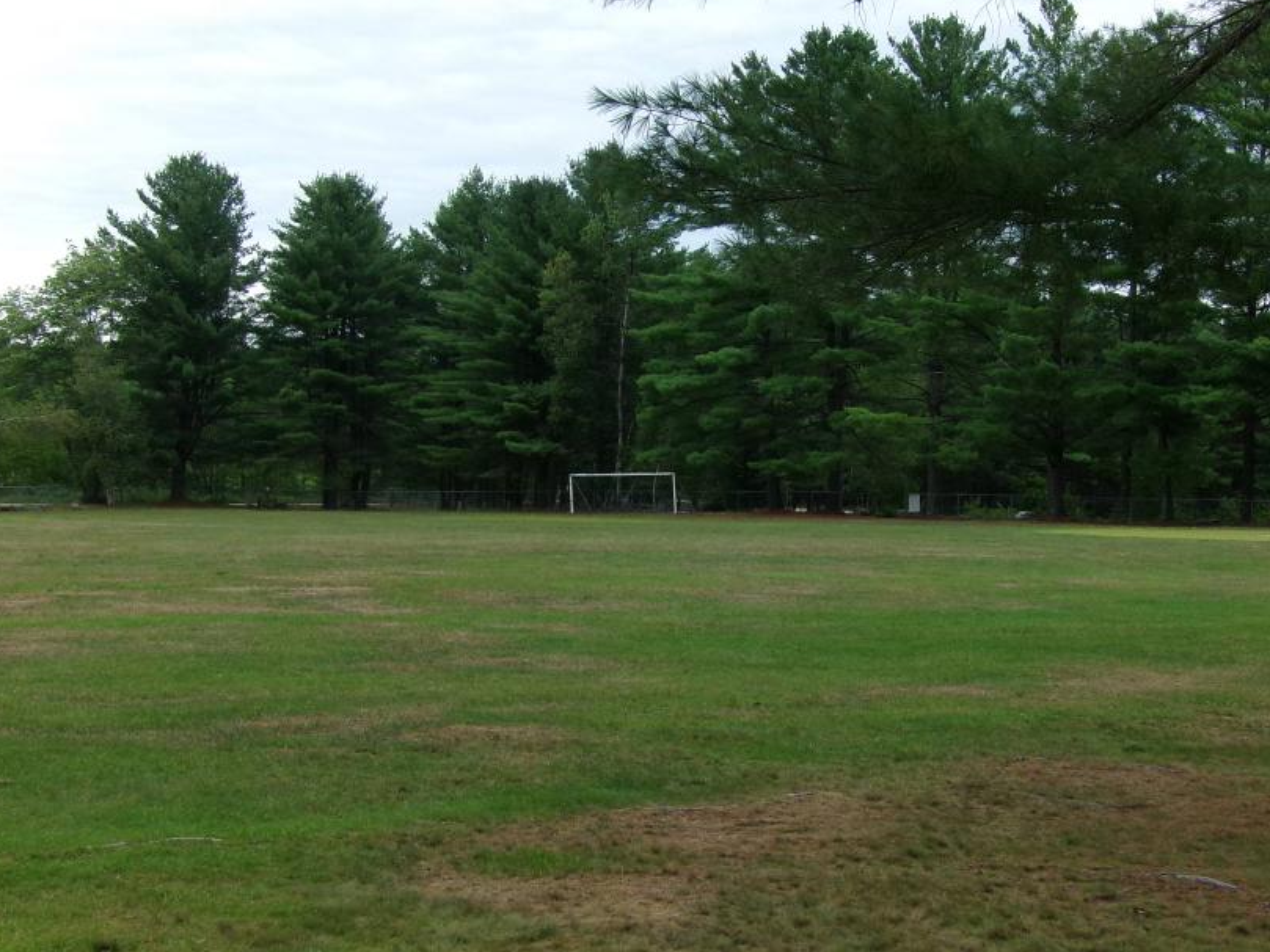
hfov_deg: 31.2
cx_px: 694
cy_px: 402
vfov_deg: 23.6
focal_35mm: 62
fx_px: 2275
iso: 160
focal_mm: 8.7
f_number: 8.93
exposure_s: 1/100
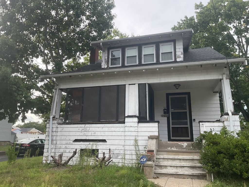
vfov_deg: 48.2
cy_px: 94
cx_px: 124
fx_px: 209
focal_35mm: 29
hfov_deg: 61.7
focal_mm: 3
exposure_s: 1/383
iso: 16
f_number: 1.8
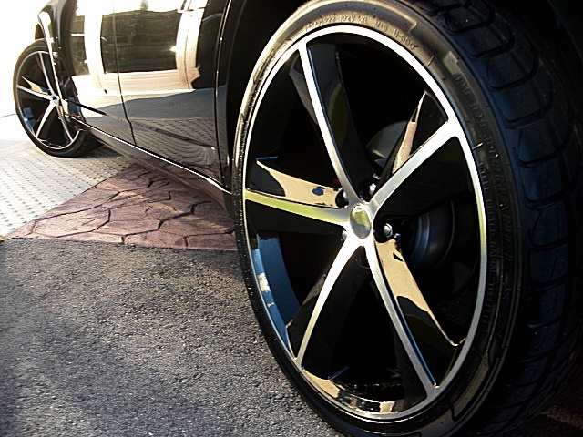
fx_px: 606
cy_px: 218
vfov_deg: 39.7
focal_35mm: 36
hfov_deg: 51.4
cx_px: 292
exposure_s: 1/60
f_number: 2.8
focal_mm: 6.3
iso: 100
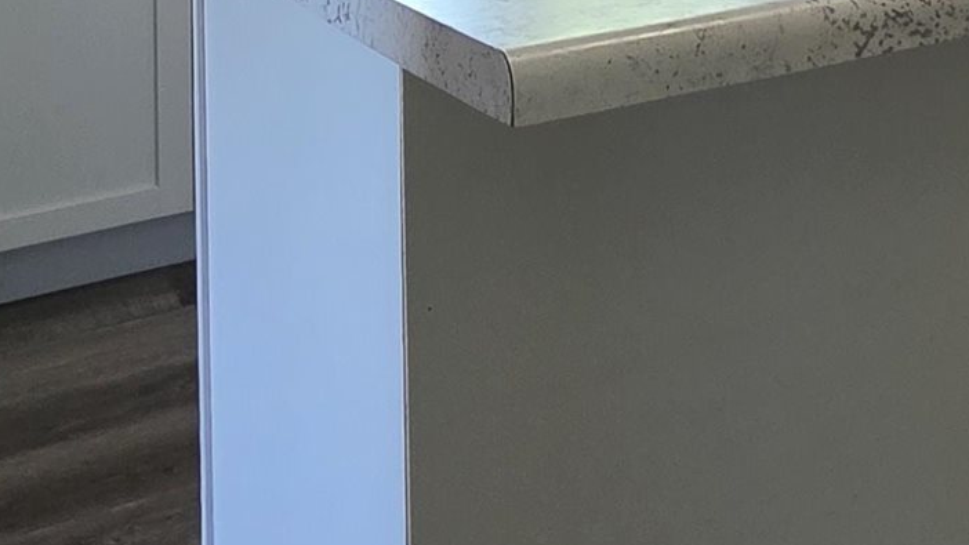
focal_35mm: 62
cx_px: 979
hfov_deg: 31.2
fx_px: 1593
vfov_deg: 16.4
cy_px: -428
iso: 320
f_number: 1.9
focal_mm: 2.2
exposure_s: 1/60
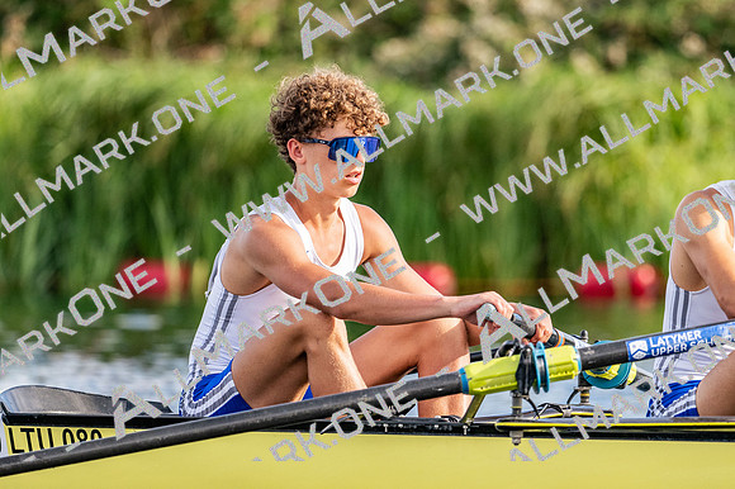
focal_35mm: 600
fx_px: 12243
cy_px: 244
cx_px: 368
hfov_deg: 3.4
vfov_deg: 2.3
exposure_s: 1/2500
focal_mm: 400
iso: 720
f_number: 4.5
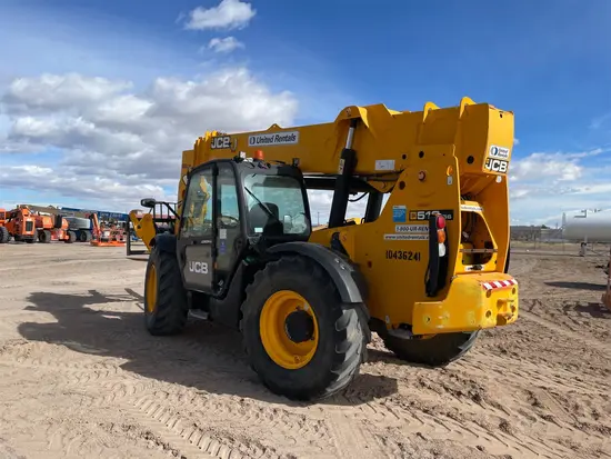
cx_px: 306
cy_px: 230
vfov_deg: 53.1
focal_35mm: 26
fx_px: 459
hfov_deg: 67.3
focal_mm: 4.2
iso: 50
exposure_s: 1/4464
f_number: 1.6
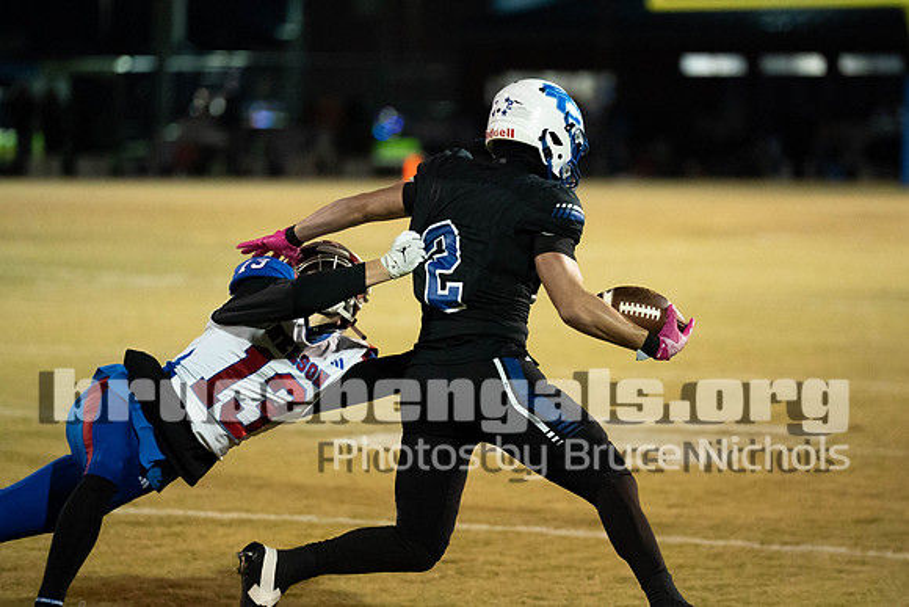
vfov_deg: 6.8
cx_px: 512
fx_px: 5094
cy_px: 275
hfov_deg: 10.2
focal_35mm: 202
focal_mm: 173
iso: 12800
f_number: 2.8
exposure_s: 1/1000
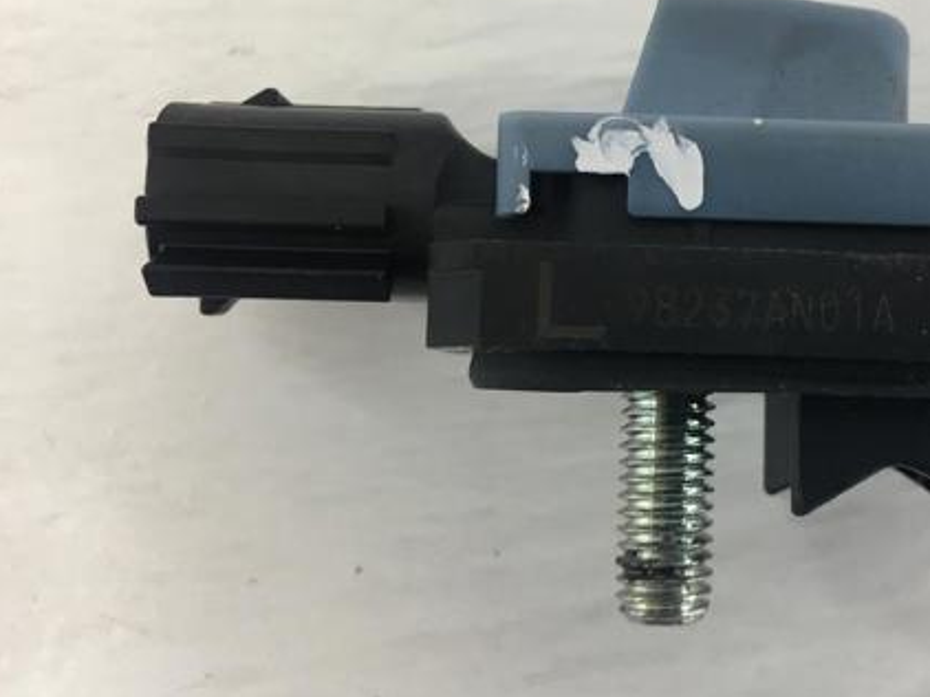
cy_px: 318
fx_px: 1181
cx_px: 663
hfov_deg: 42.0
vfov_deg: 32.8
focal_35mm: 44
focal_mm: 4.15
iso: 25
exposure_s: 1/33
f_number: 2.2
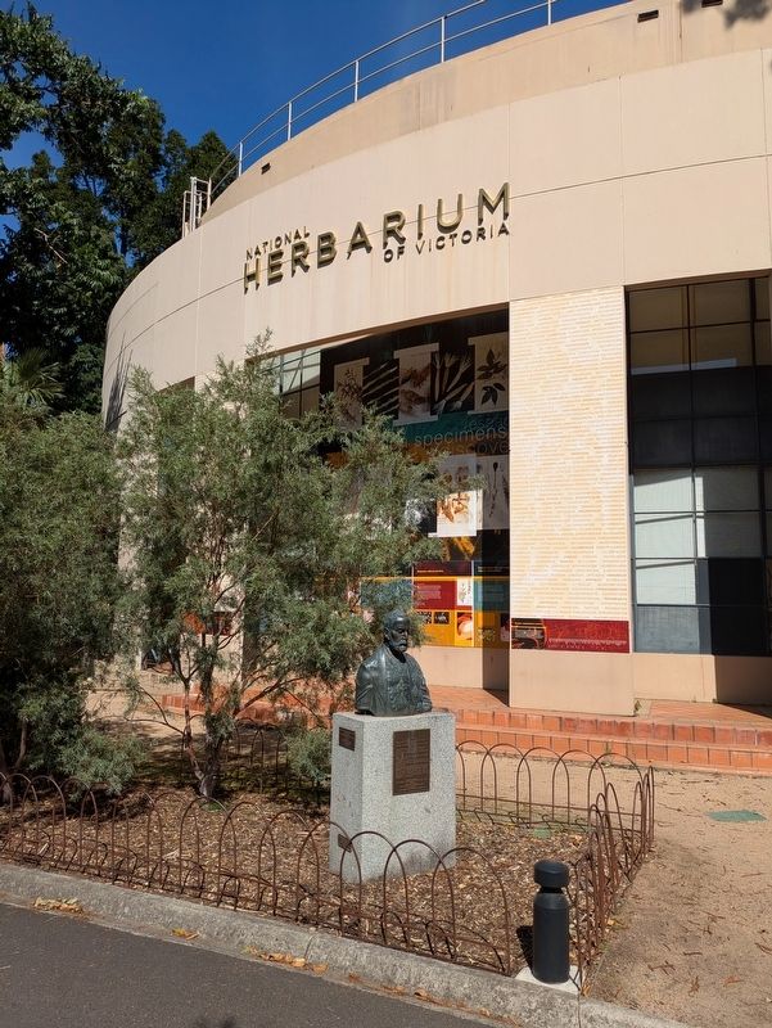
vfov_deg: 69.4
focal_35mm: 25
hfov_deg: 54.9
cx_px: 386
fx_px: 743
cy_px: 514
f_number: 1.89
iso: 51
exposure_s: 1/2632
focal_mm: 5.43
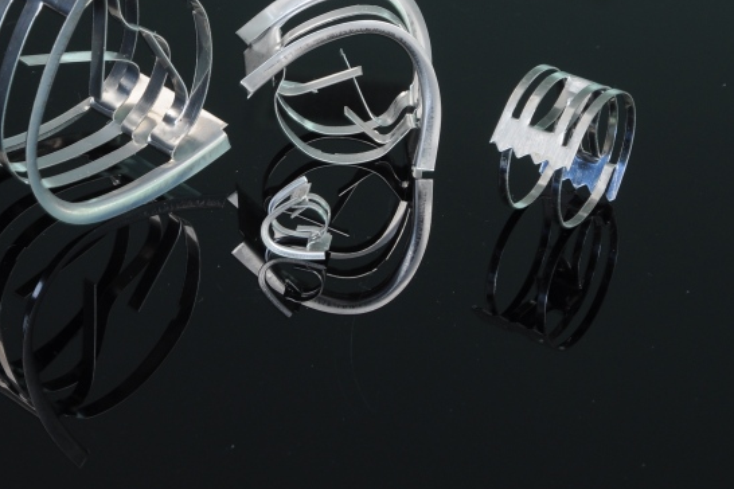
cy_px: 109
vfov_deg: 15.8
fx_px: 1753
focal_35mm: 86
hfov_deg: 23.6
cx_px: 305
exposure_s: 1/4
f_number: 8
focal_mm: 29
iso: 200
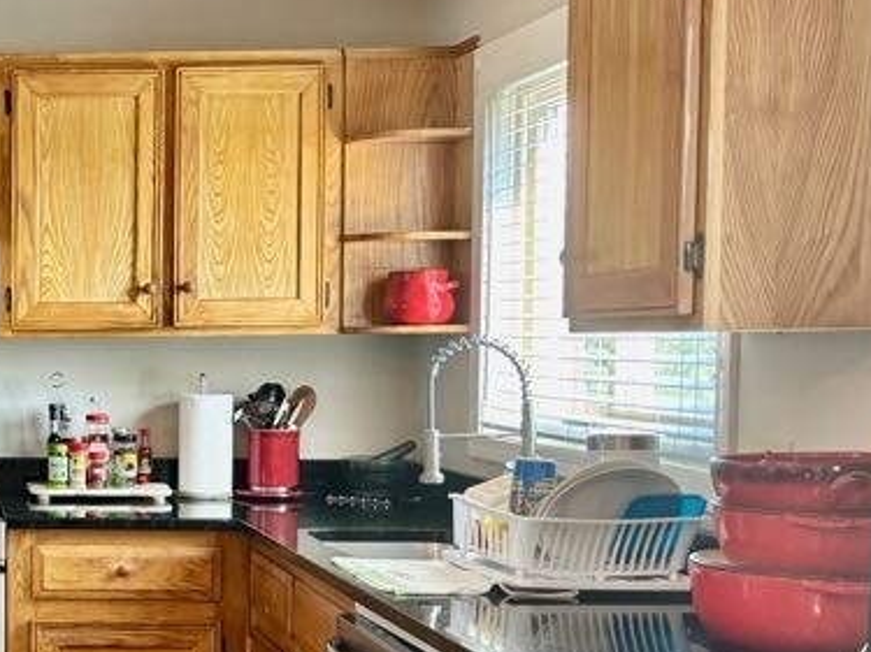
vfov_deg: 25.1
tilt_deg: -4.3
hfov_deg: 30.1
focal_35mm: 58
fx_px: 1459
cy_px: 430
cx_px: -70
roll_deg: +0.5
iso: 125
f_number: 1.6
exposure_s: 1/60
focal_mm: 5.96
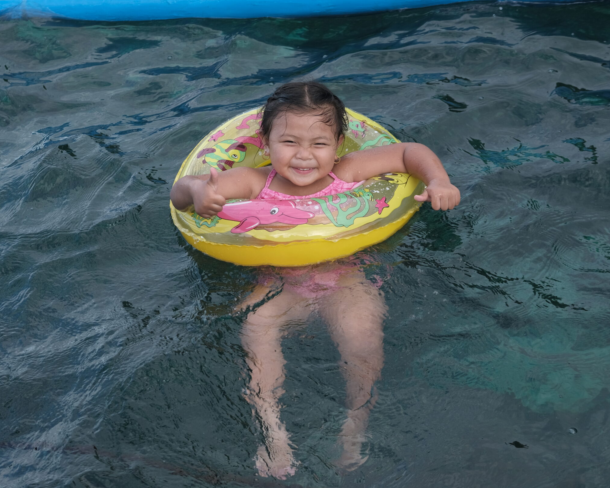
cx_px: 275
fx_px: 1896
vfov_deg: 14.7
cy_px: 236
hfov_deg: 18.3
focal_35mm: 105
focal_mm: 58.7
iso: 320
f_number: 4
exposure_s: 1/400
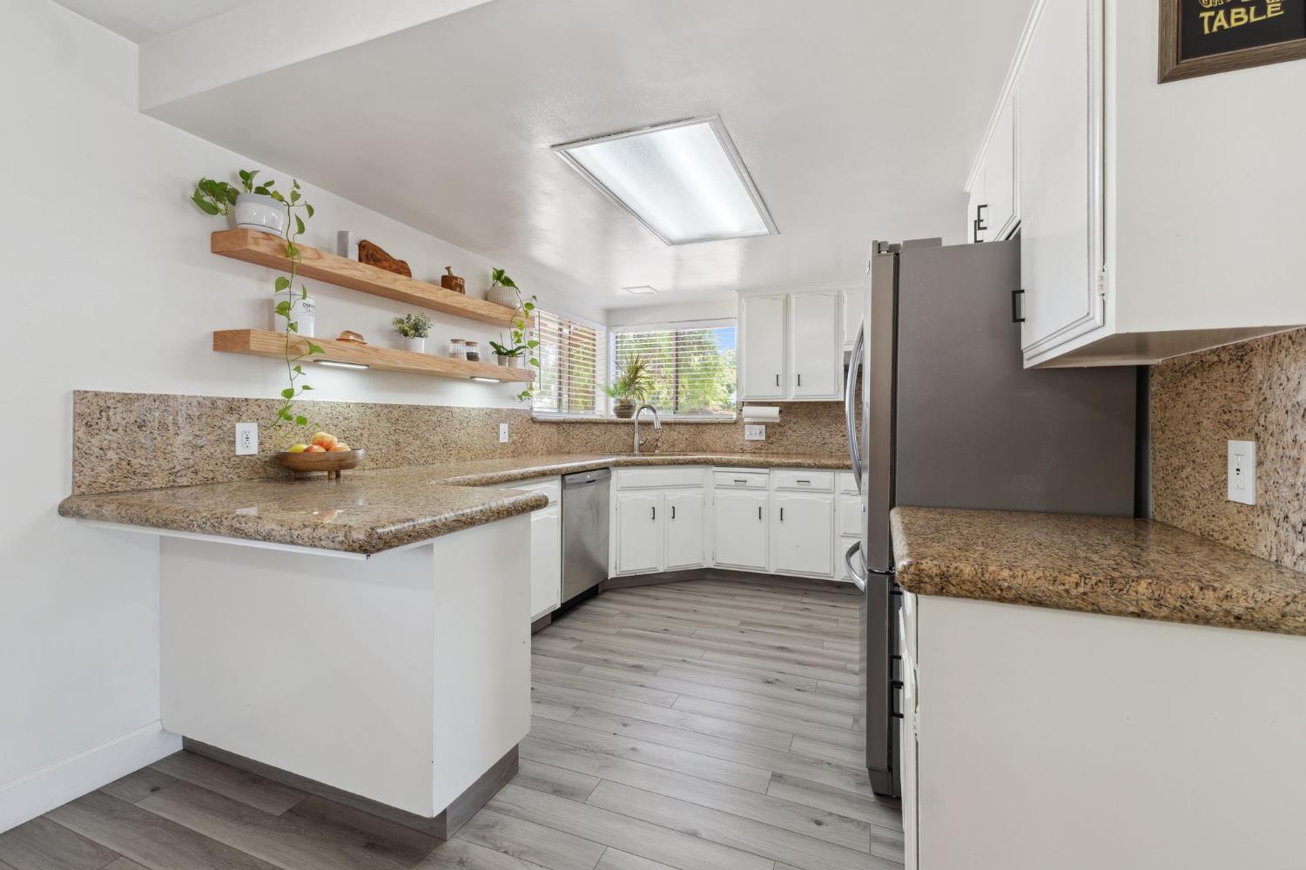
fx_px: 544
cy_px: 435
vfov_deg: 77.3
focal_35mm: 15
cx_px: 653
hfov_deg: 100.4
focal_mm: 10
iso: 100
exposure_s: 1/5
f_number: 8
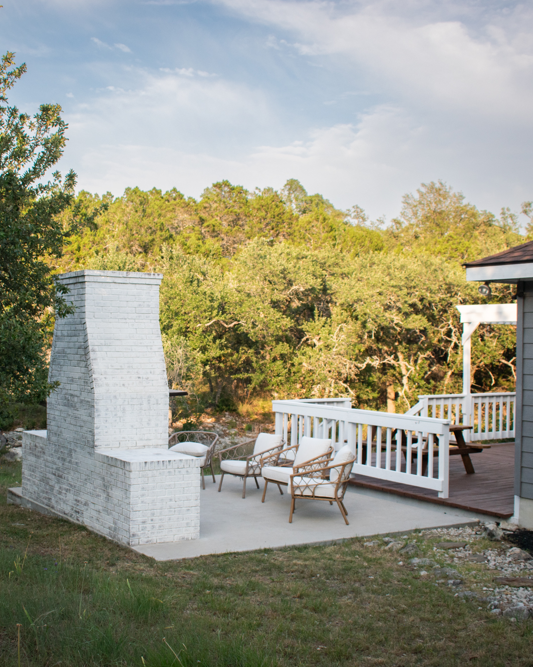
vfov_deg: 44.8
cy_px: 340
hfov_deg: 36.2
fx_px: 808
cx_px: 189
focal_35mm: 41
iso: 100
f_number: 4
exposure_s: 1/1250
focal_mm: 18
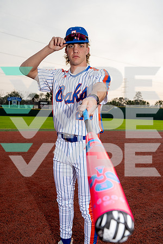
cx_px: 82
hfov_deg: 37.9
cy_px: 122
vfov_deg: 54.4
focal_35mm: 35
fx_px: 238
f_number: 5.6
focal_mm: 35
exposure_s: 1/250
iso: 250
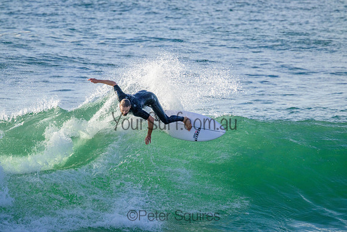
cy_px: 116
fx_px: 7713
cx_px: 174
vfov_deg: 1.7
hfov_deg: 2.6
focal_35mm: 800
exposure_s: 1/2000
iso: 1600
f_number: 11
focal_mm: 800
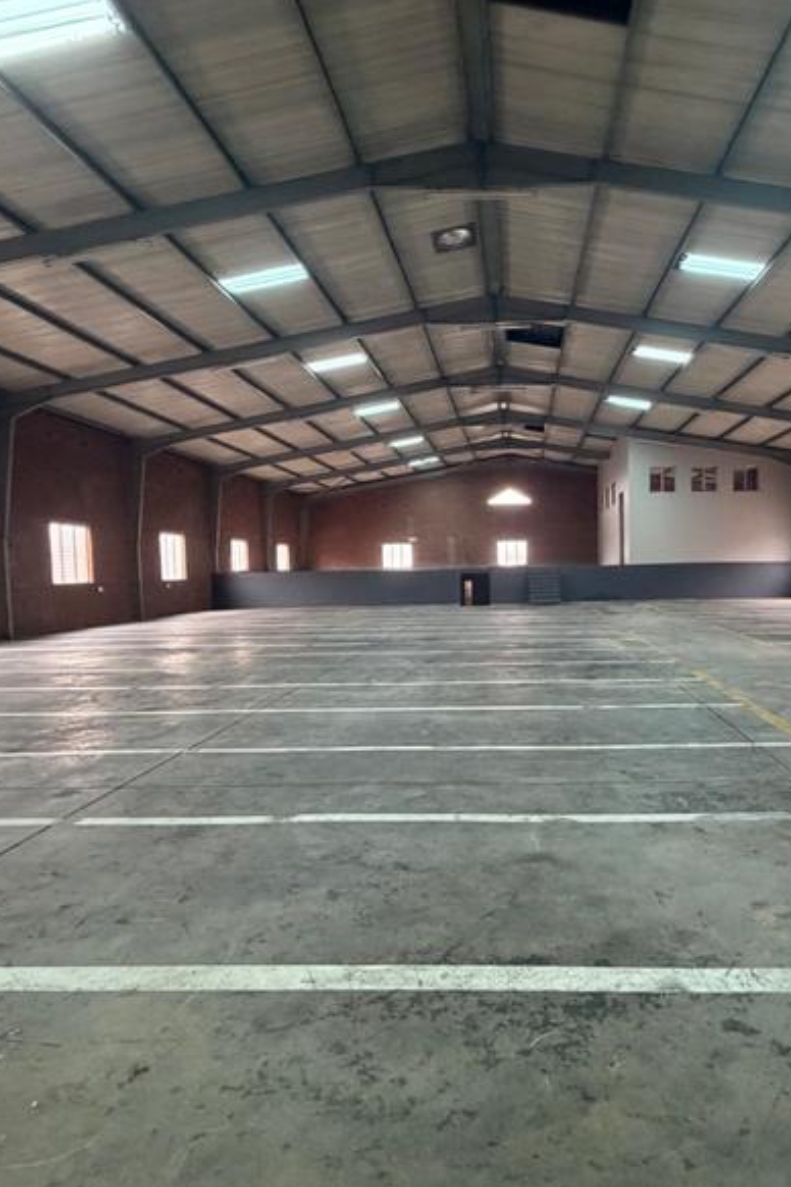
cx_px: 512
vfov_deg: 84.0
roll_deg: +2.3
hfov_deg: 60.8
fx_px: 659
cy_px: 604
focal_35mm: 20
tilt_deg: -2.6
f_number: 2.2
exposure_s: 1/50
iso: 400
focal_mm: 2.22
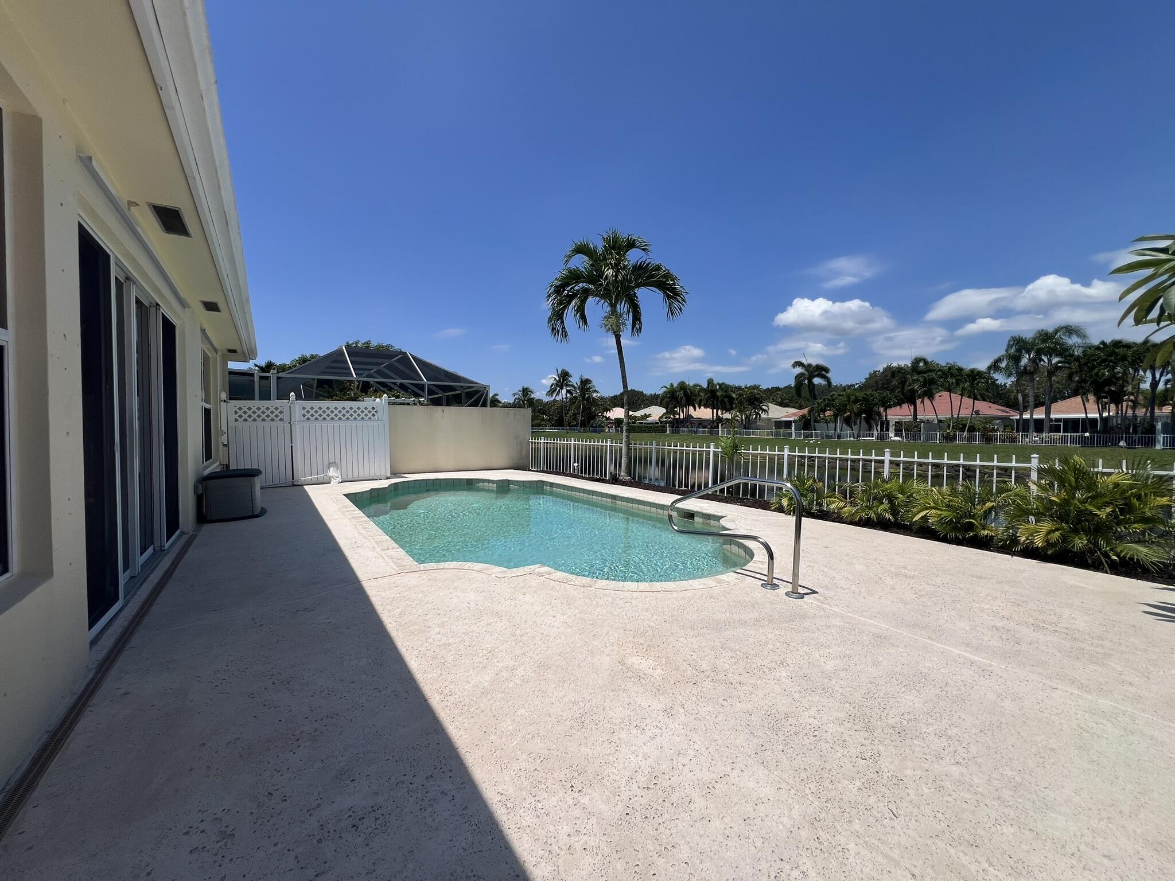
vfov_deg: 89.9
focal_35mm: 13
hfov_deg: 106.2
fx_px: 441
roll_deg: -0.5
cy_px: 440
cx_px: 588
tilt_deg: -1.4
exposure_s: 1/3650
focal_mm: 1.57
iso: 32
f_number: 1.8
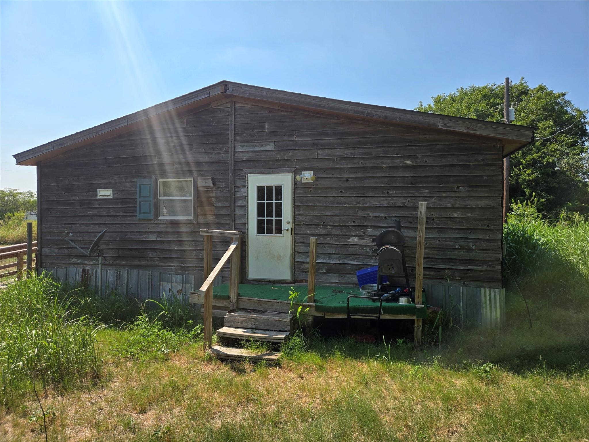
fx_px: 391
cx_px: 294
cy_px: 221
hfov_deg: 73.9
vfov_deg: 58.9
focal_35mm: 23
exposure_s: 1/2921
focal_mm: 5.4
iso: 40
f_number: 1.8
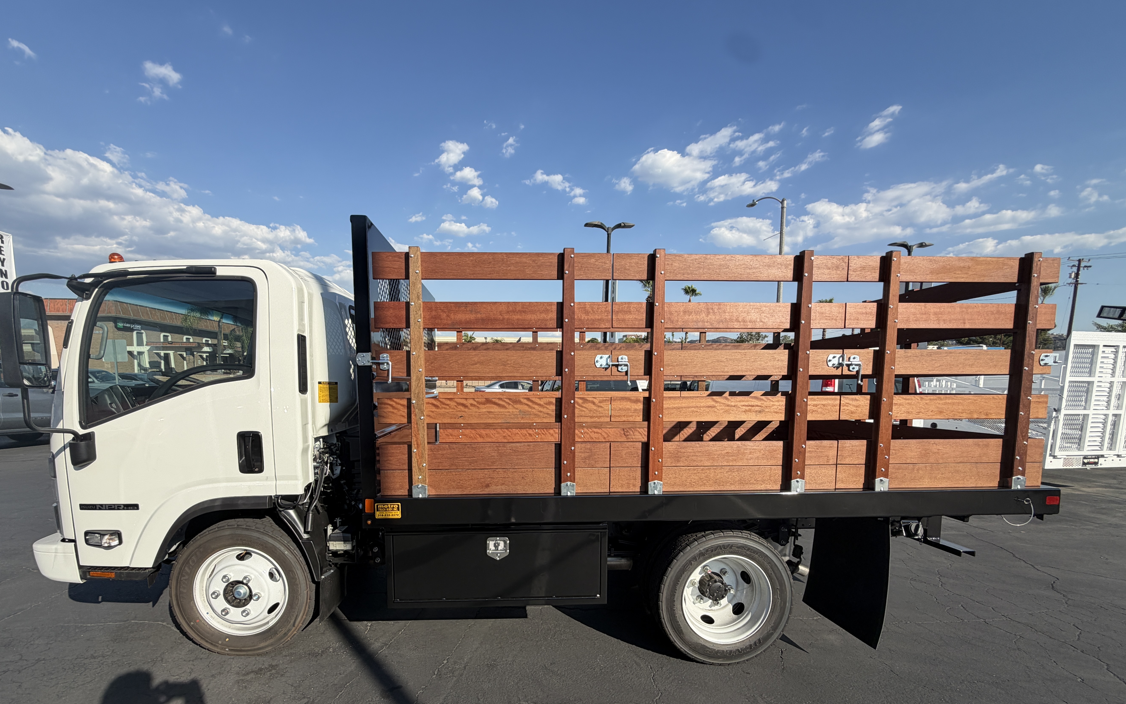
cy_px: 427
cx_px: 527
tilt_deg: -6.3
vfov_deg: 70.4
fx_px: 491
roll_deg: +0.1
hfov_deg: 97.7
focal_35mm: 16
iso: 20
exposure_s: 1/770
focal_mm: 2.22
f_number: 2.2
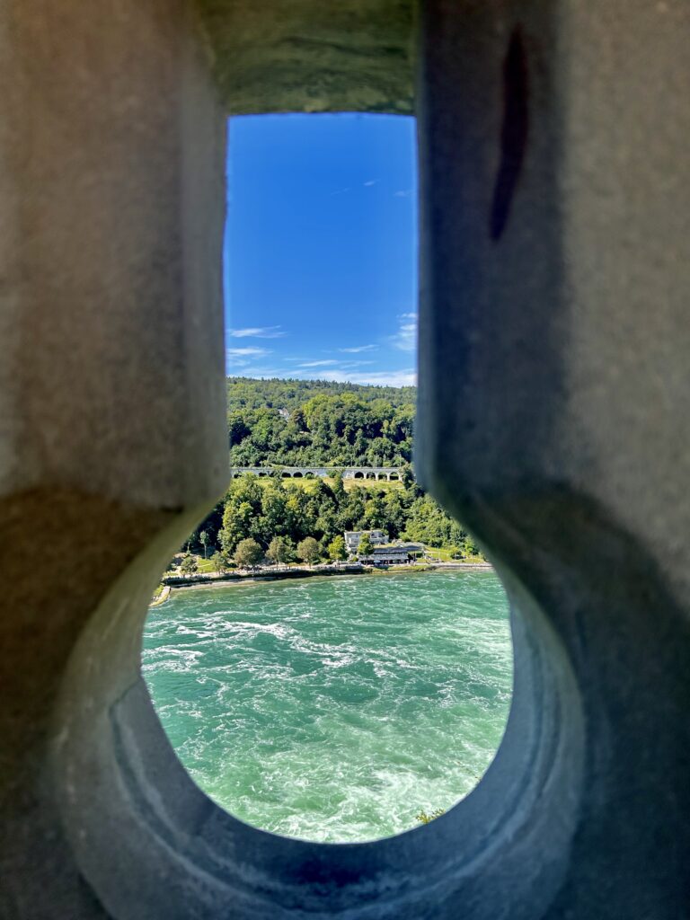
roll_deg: +0.3
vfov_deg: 67.3
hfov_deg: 53.1
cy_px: 460
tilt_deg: -0.1
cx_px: 345
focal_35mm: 26
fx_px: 691
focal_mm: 5.7
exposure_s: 1/2208
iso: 50
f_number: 1.5
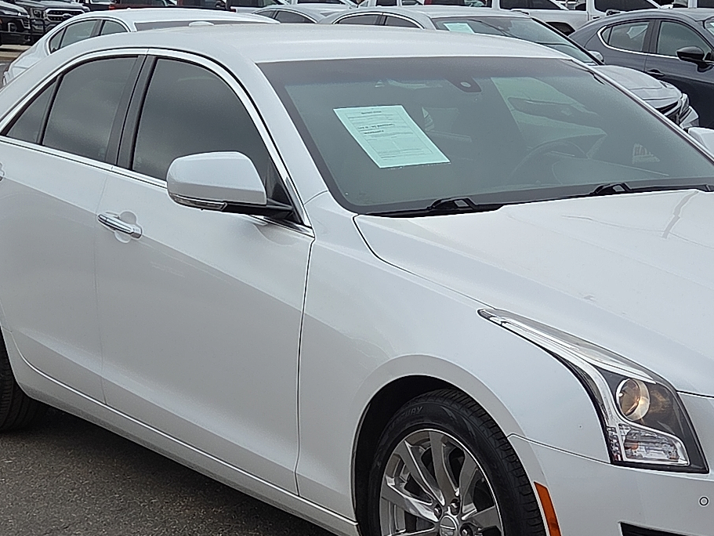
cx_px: 496
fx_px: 1630
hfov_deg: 24.5
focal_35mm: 79
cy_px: 386
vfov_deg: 18.6
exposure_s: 1/10000
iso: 77
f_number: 1.8
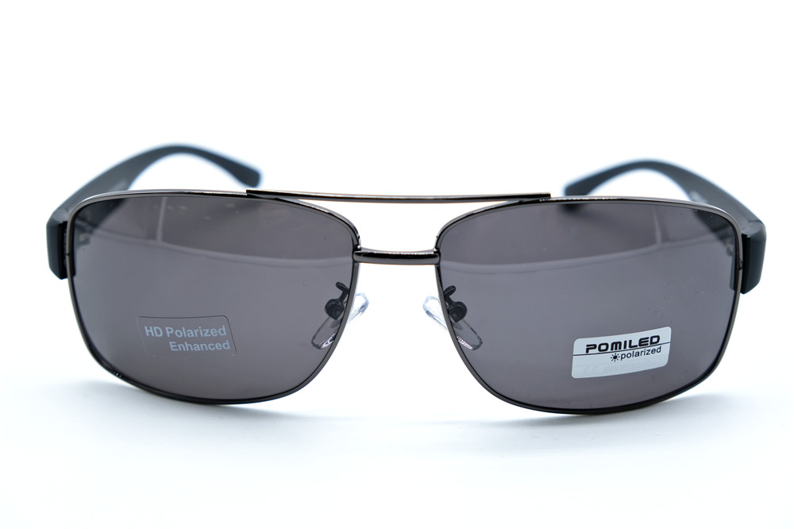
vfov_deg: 19.7
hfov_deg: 29.3
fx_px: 1521
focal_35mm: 69
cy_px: 264
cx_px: 397
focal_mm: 46.3
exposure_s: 1/110
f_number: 5.6
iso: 160
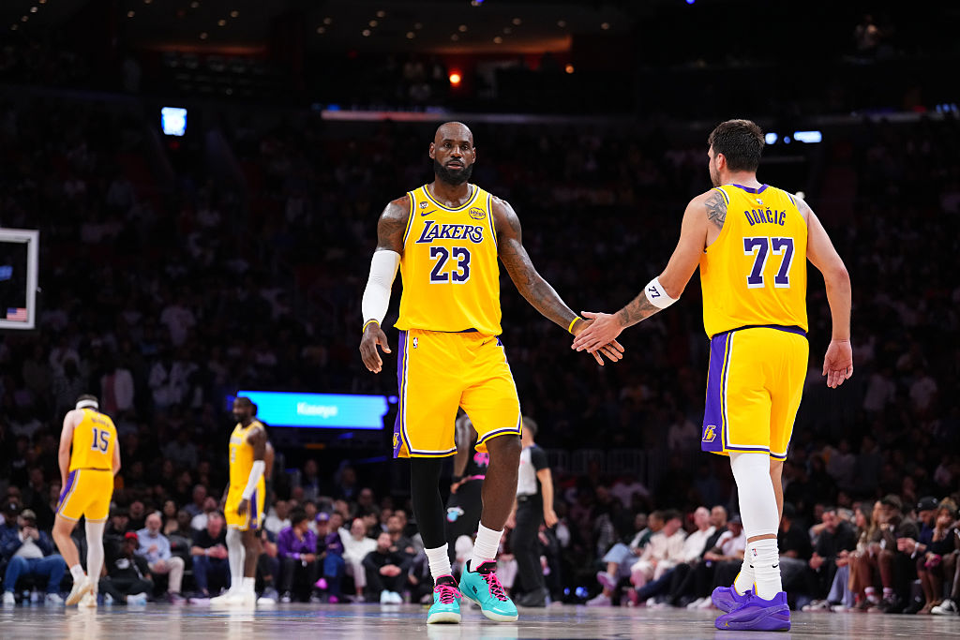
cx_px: 480
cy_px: 320
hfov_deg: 20.4
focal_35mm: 100
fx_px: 2667
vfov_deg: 13.7
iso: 4000
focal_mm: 100
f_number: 2.8
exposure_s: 1/1600
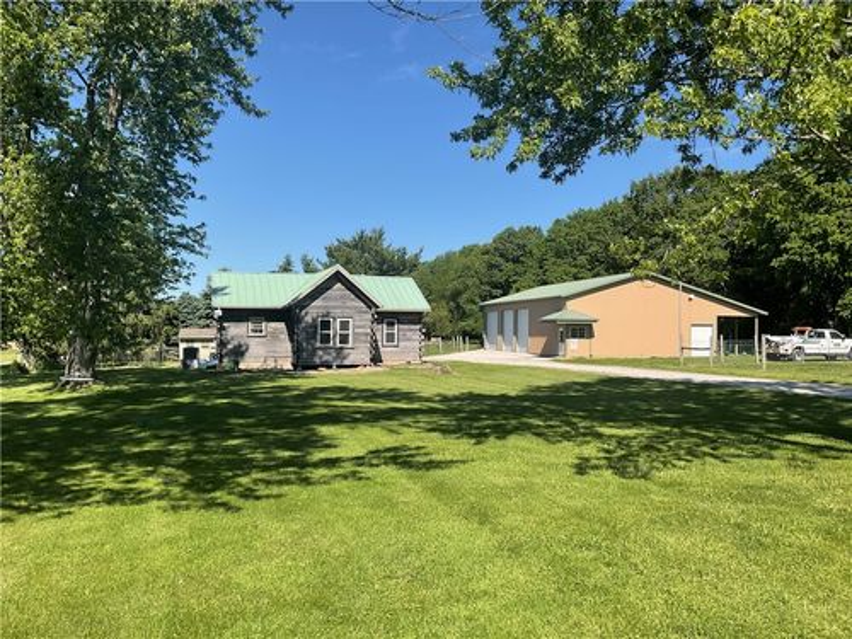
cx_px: 426
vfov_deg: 48.2
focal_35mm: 29
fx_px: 714
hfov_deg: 61.7
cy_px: 320
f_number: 1.8
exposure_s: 1/1730
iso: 16
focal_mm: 3
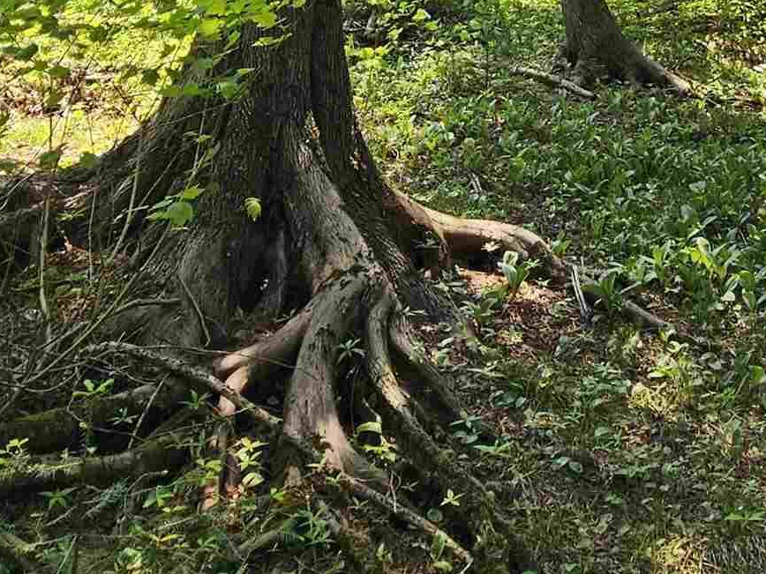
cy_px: -369
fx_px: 1018
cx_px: 636
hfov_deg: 39.3
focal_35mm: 46
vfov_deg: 22.9
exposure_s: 1/480
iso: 50
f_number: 2.2
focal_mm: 2.2
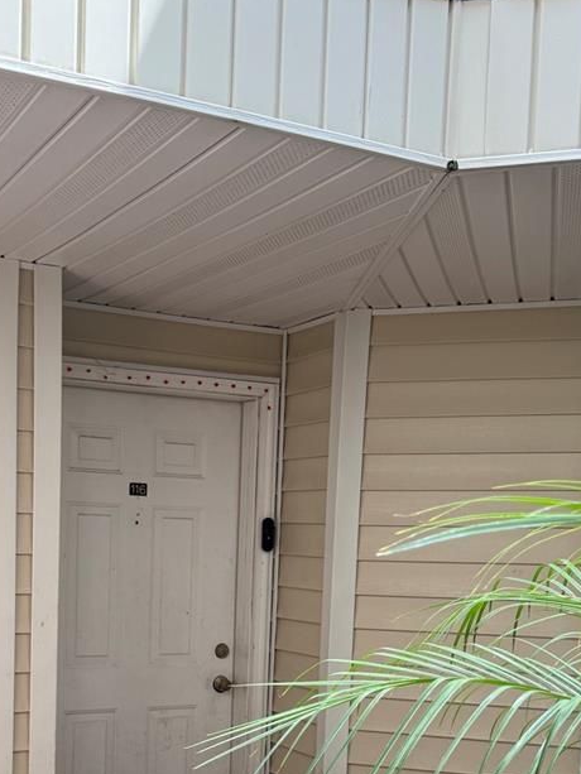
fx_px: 1051
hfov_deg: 30.7
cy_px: 629
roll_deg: -3.2
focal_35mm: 47
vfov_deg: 38.8
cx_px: 210
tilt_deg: -4.7
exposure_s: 1/338
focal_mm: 6.76
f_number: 1.78
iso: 100
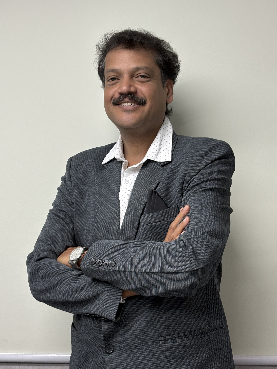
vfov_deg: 36.8
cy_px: 184
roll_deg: -0.9
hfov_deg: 28.0
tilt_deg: -0.8
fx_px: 555
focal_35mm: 52
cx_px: 138
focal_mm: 5.96
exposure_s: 1/50
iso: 80
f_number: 1.6
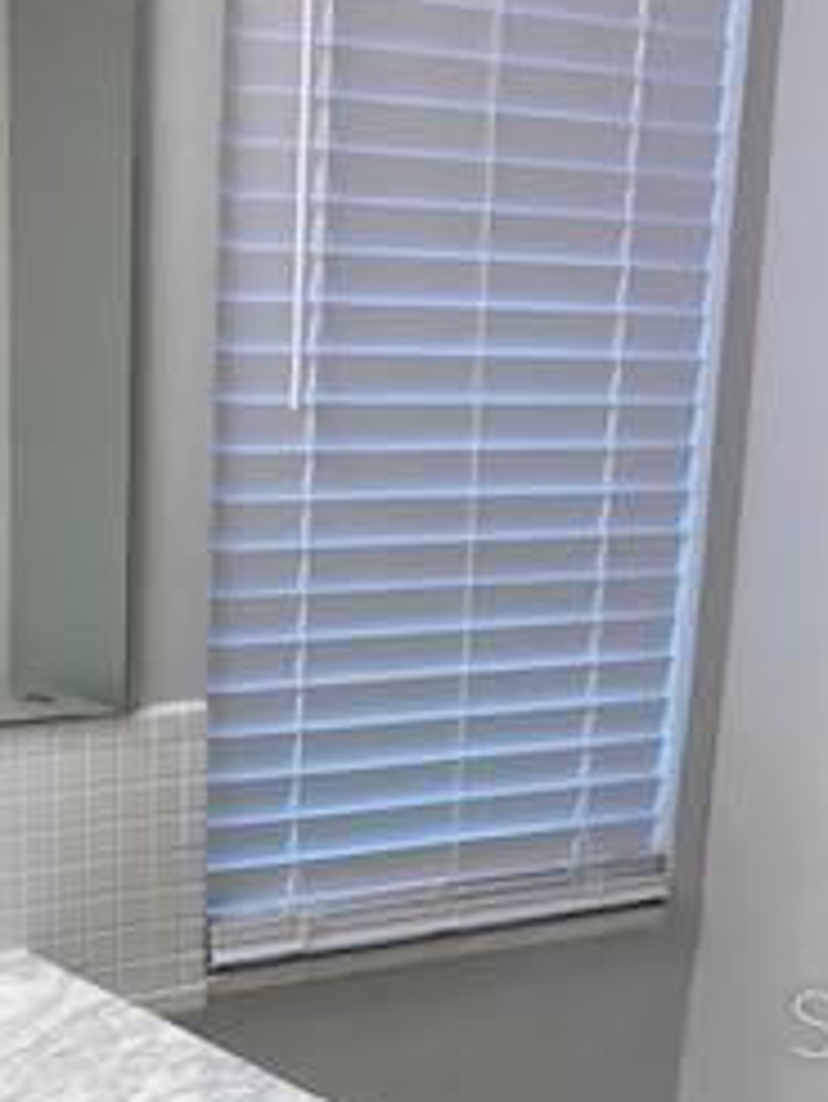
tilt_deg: -17.9
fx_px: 2167
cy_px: 1021
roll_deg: -2.3
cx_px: 135
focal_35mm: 68
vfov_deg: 27.4
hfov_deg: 21.3
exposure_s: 1/120
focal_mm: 4.25
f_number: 1.8
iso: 80
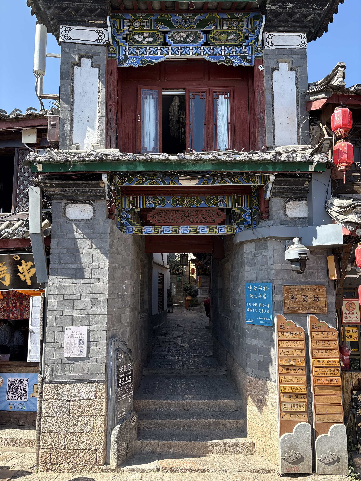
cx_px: 180
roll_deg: +0.7
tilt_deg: +8.1
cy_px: 240
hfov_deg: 53.1
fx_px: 362
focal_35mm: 26
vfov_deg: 67.3
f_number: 1.6
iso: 64
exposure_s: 1/1016
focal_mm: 5.96
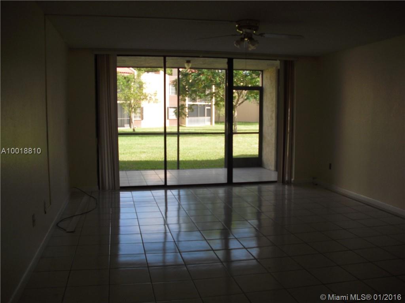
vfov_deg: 39.7
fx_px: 421
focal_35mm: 36
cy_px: 152
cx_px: 202
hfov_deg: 51.4
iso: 100
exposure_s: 1/250
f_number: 3.1
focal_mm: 6.3
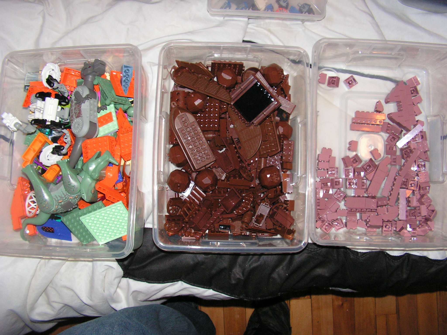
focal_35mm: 36
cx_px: 224
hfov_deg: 51.4
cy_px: 168
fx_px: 465
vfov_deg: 39.7
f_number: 3.2
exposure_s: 1/40
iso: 200
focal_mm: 6
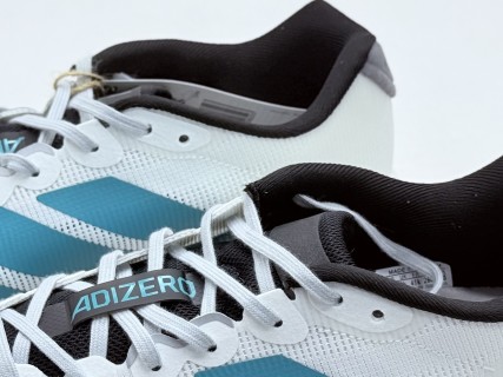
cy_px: 188
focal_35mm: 48
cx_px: 252
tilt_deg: -28.2
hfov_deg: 39.7
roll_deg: +0.2
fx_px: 697
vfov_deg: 30.3
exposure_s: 1/663
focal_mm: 6.76
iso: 64
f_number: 1.78
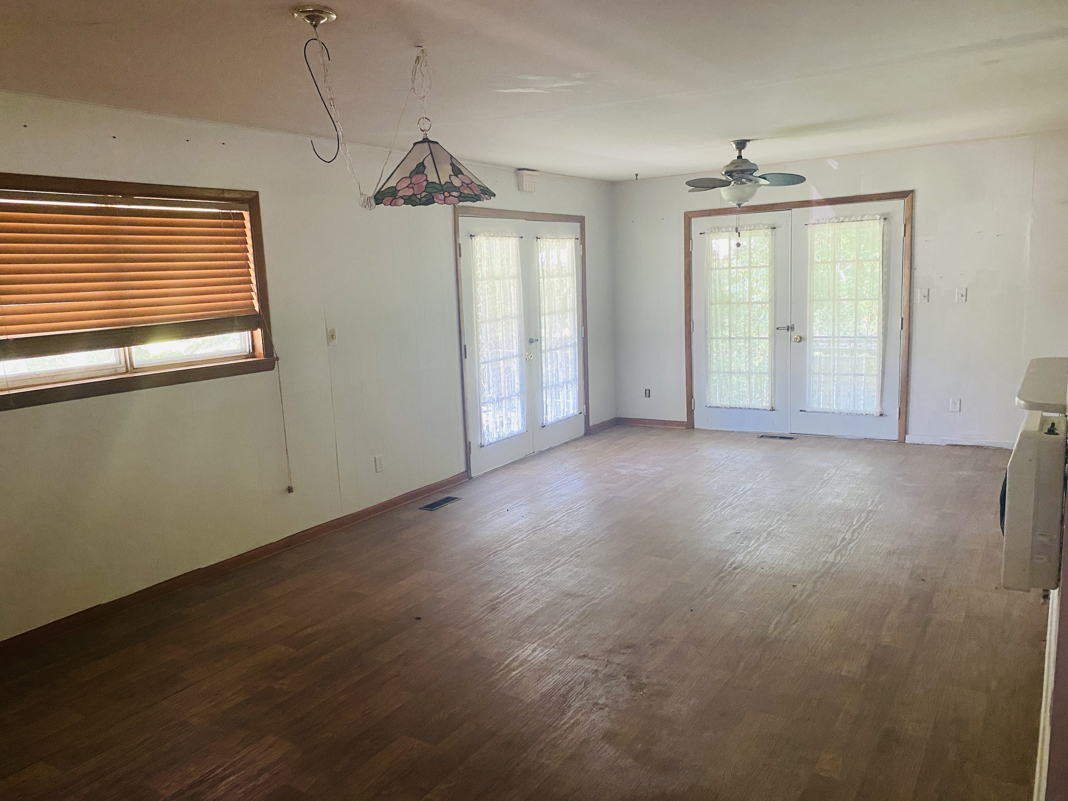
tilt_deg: -10.8
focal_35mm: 26
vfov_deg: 53.1
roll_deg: +2.2
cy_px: 400
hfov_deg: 67.3
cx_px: 534
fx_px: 802
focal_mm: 4.25
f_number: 1.8
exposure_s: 1/60
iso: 320
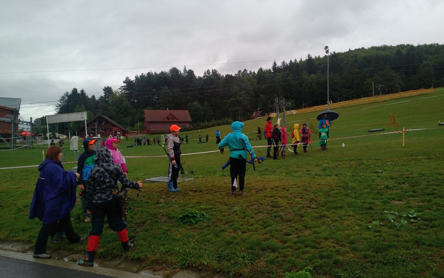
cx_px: 220
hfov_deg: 64.6
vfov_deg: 43.1
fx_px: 351
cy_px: 143
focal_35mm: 29
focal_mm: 4.75
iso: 50
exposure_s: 1/250
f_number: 2.2
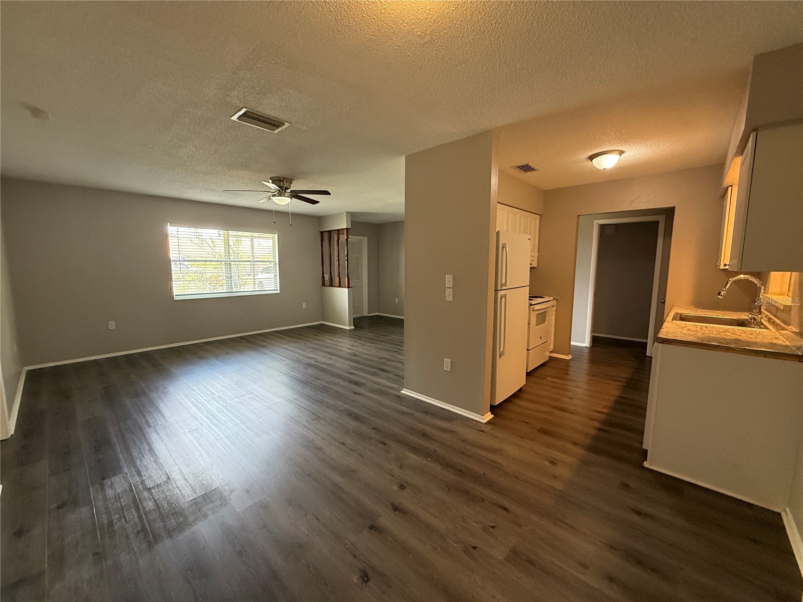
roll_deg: +0.1
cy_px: 301
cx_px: 402
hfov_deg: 102.1
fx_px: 325
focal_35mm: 14
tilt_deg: -6.8
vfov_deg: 85.7
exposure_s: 1/120
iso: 400
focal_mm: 2.22
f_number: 2.2
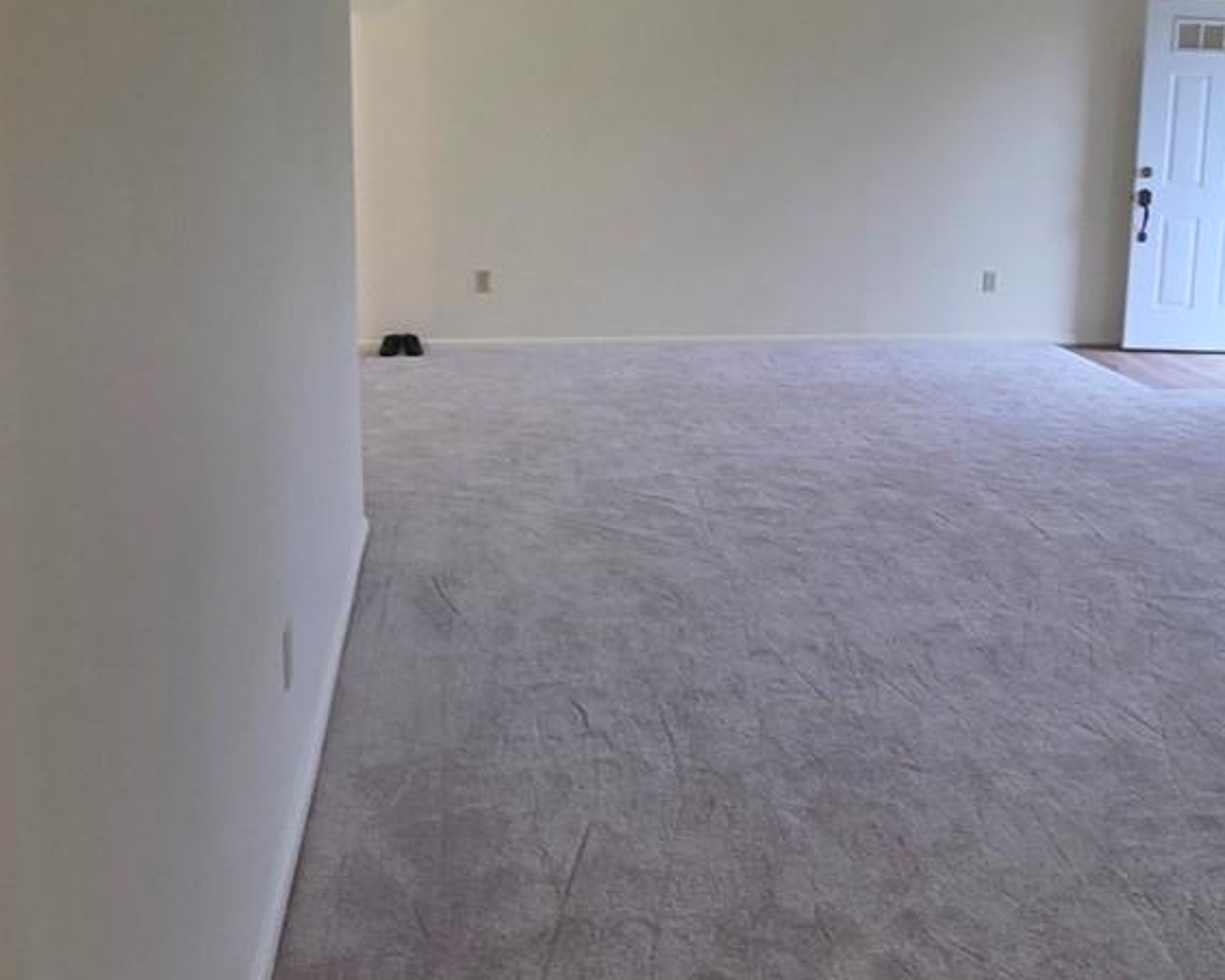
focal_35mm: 36
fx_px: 1305
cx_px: 849
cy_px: 354
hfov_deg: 49.1
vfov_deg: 40.8
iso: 400
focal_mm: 2.2
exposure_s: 1/60
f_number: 1.9
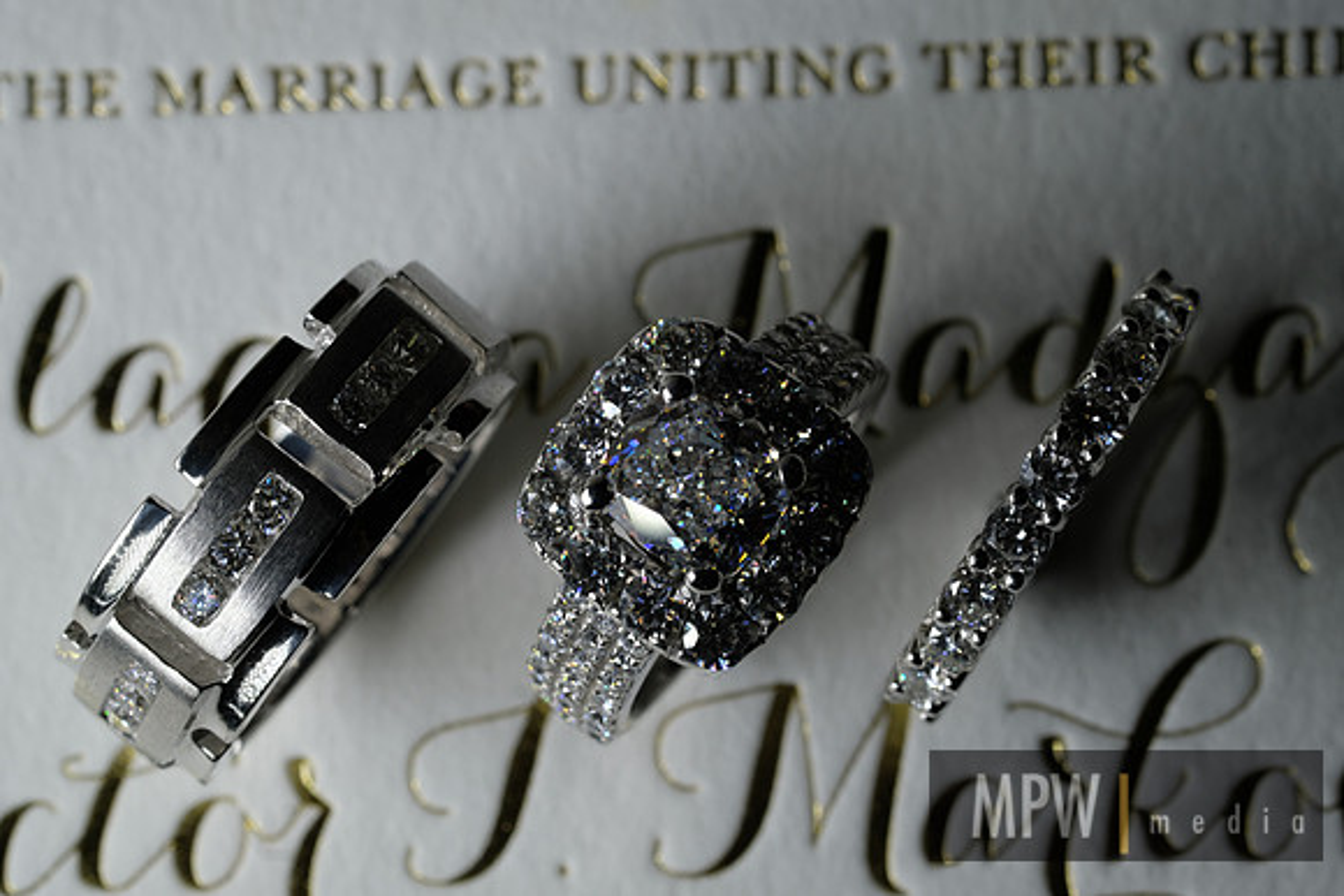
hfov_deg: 22.6
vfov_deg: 15.2
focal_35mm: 90
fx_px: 3361
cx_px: 672
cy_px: 448
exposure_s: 1/125
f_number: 11
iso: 250
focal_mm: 60
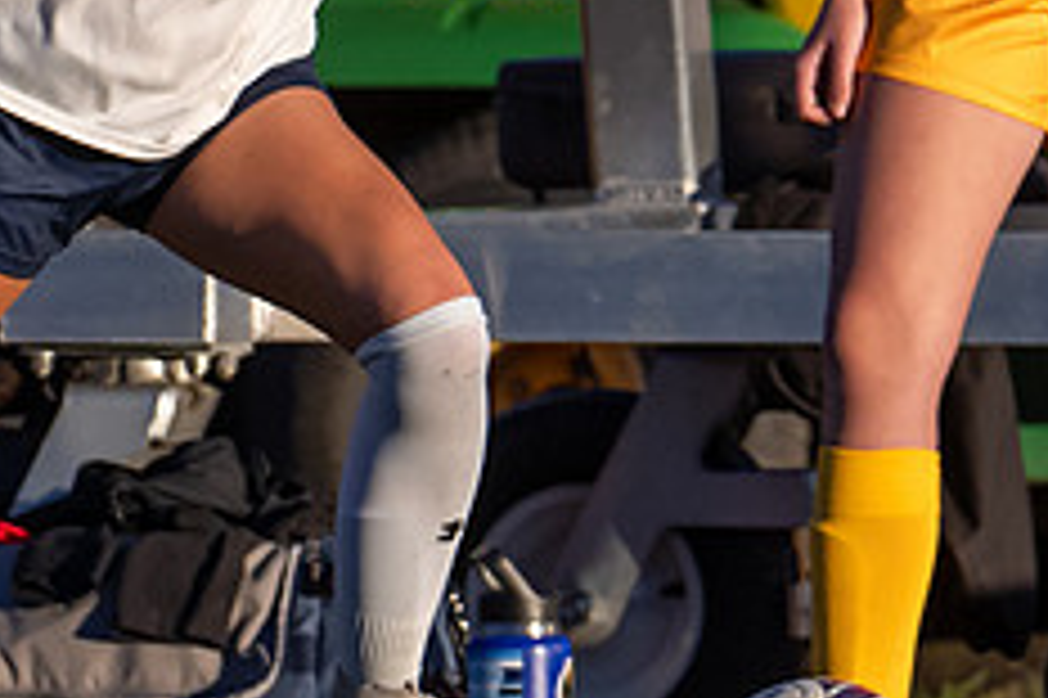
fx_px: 74789
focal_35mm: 2571
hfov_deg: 0.8
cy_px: 475
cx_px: -32
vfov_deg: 0.5
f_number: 5.6
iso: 720
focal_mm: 400
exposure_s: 1/2500
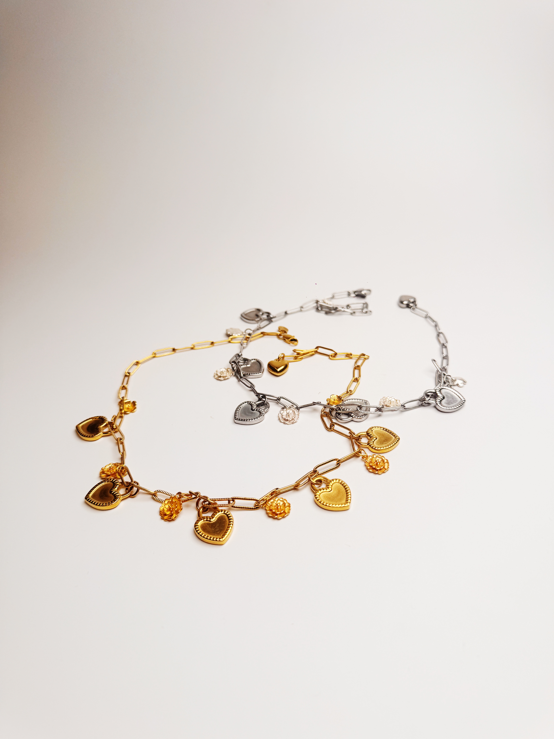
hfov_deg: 56.8
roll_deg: +3.0
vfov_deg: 71.6
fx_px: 512
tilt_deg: -37.2
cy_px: 370
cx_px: 277
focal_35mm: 24
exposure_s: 1/2041
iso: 80
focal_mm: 6.76
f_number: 1.78
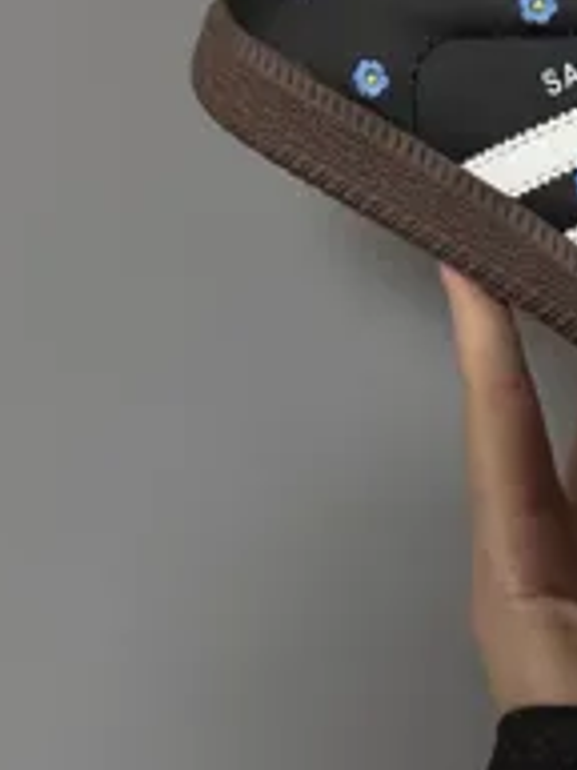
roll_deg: +1.4
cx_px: 649
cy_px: 213
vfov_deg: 31.7
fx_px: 1333
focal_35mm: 60
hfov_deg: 22.9
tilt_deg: -18.8
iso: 400
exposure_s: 1/50
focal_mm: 6.76
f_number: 1.78
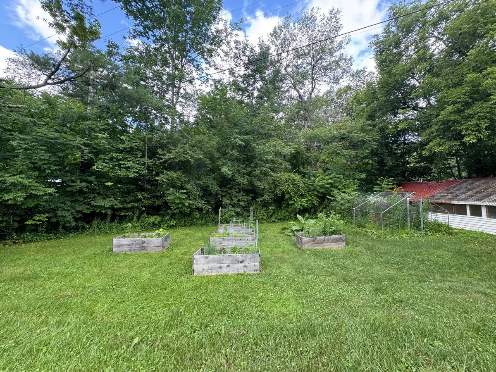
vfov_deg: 85.7
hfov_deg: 102.1
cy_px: 186
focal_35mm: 14
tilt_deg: +2.2
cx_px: 248
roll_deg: -0.1
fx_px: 201
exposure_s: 1/99
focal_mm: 2.22
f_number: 2.2
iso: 100
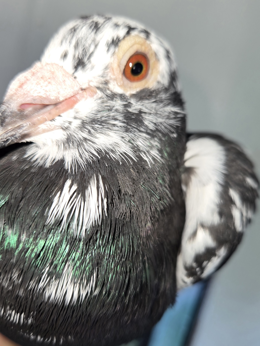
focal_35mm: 23
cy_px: 173
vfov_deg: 73.9
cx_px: 130
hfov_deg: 58.9
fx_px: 230
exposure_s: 1/50
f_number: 1.8
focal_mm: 5.4
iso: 40
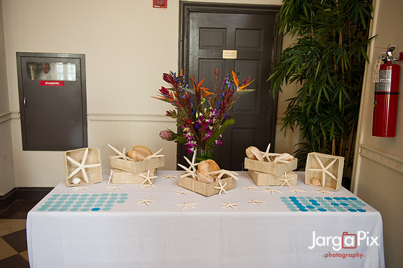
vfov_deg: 42.3
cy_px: 134
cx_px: 202
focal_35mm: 31
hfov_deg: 60.3
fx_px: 347
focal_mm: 31
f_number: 3.2
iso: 1600
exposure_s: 1/125
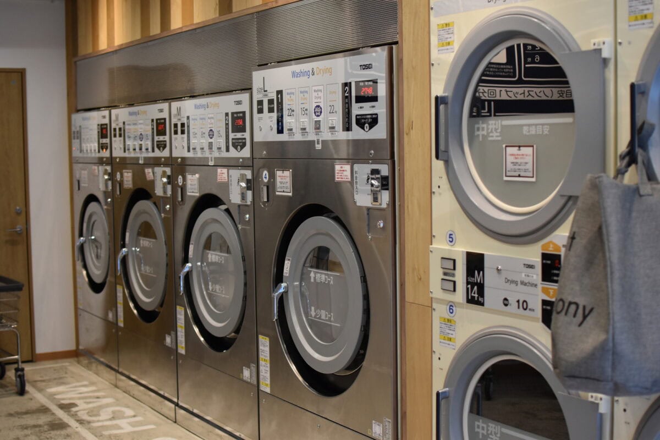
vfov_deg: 25.8
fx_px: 962
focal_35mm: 52
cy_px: 220
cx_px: 330
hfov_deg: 37.9
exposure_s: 1/60
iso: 800
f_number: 2.5
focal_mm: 35
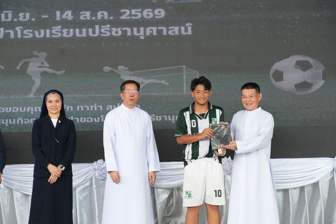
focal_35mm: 136
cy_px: 112
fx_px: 1274
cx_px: 168
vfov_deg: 10.1
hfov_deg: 15.0
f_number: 7.1
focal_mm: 91
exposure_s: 1/320
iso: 2500
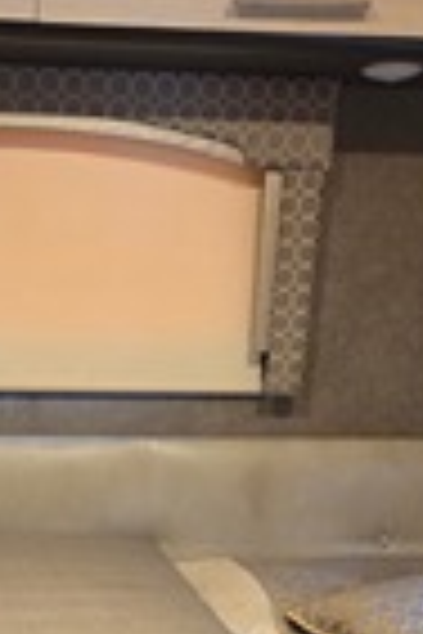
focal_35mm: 68
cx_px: 86
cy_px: 715
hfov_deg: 19.8
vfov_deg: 27.0
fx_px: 1198
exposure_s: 1/120
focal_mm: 5.4
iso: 1250
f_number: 1.8
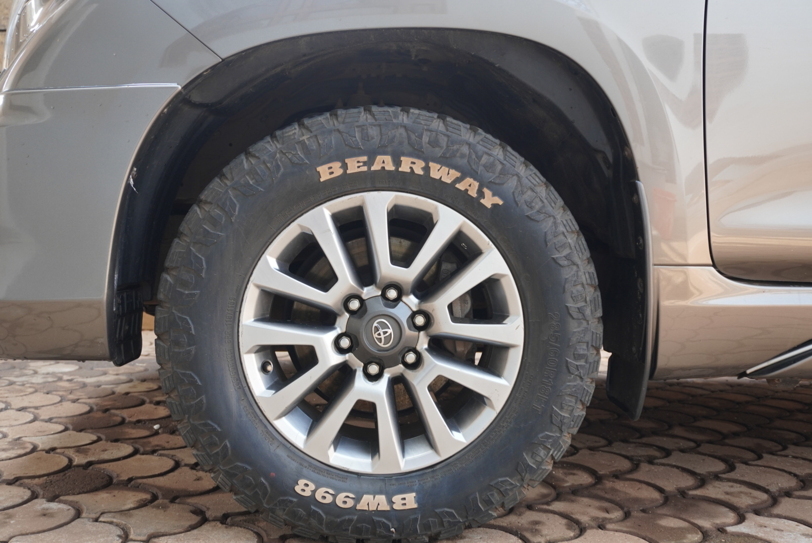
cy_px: 272
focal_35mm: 34
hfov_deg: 55.1
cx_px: 406
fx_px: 779
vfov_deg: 38.4
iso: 400
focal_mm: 23
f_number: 4
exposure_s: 1/160
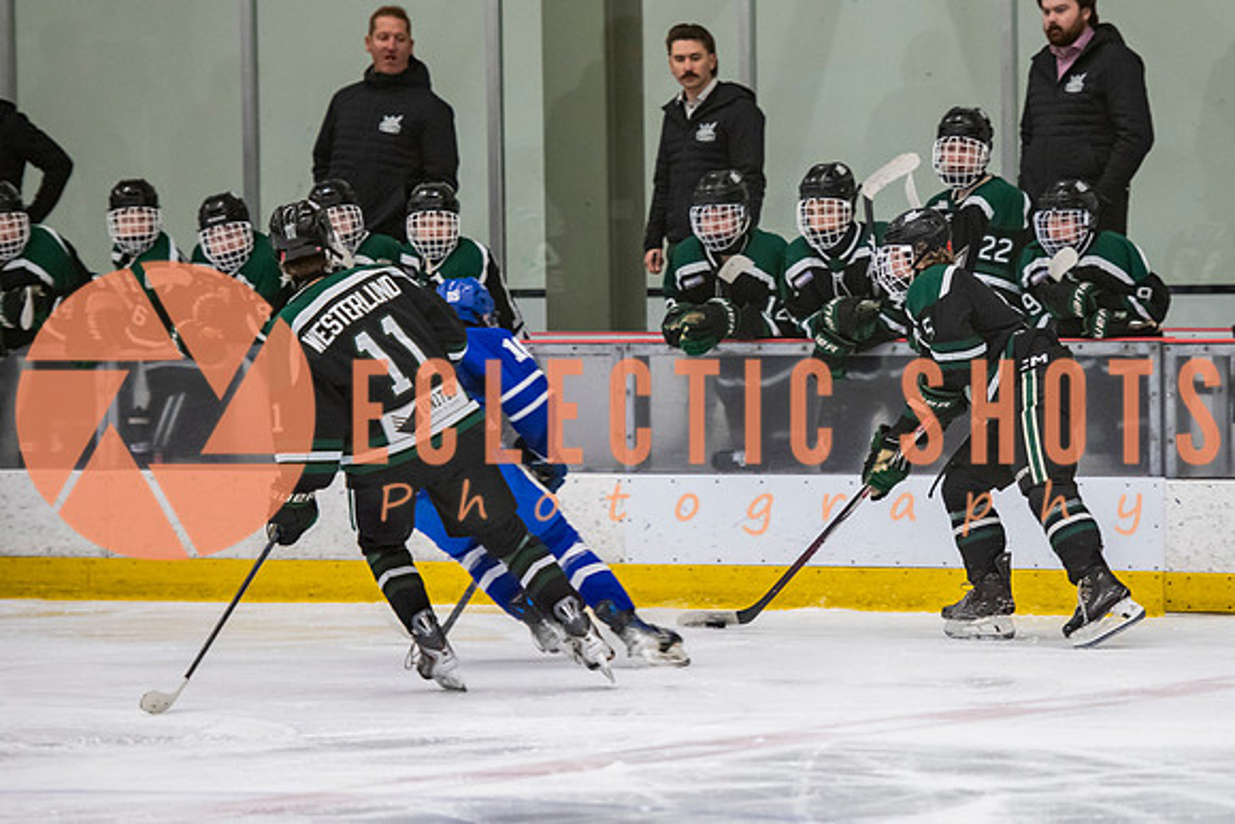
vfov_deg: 5.8
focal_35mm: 239
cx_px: 831
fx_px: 8192
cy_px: 432
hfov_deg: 8.6
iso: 2000
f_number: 3.2
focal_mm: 155
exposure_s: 1/640
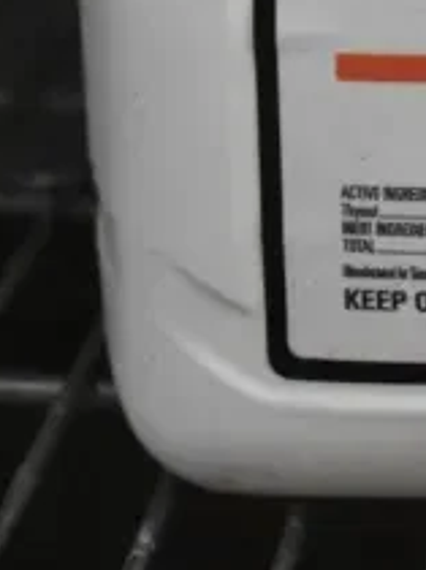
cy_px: -392
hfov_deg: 9.4
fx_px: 2483
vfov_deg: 12.2
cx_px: 711
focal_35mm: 151
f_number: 5
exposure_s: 1/100
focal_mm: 24
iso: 6400
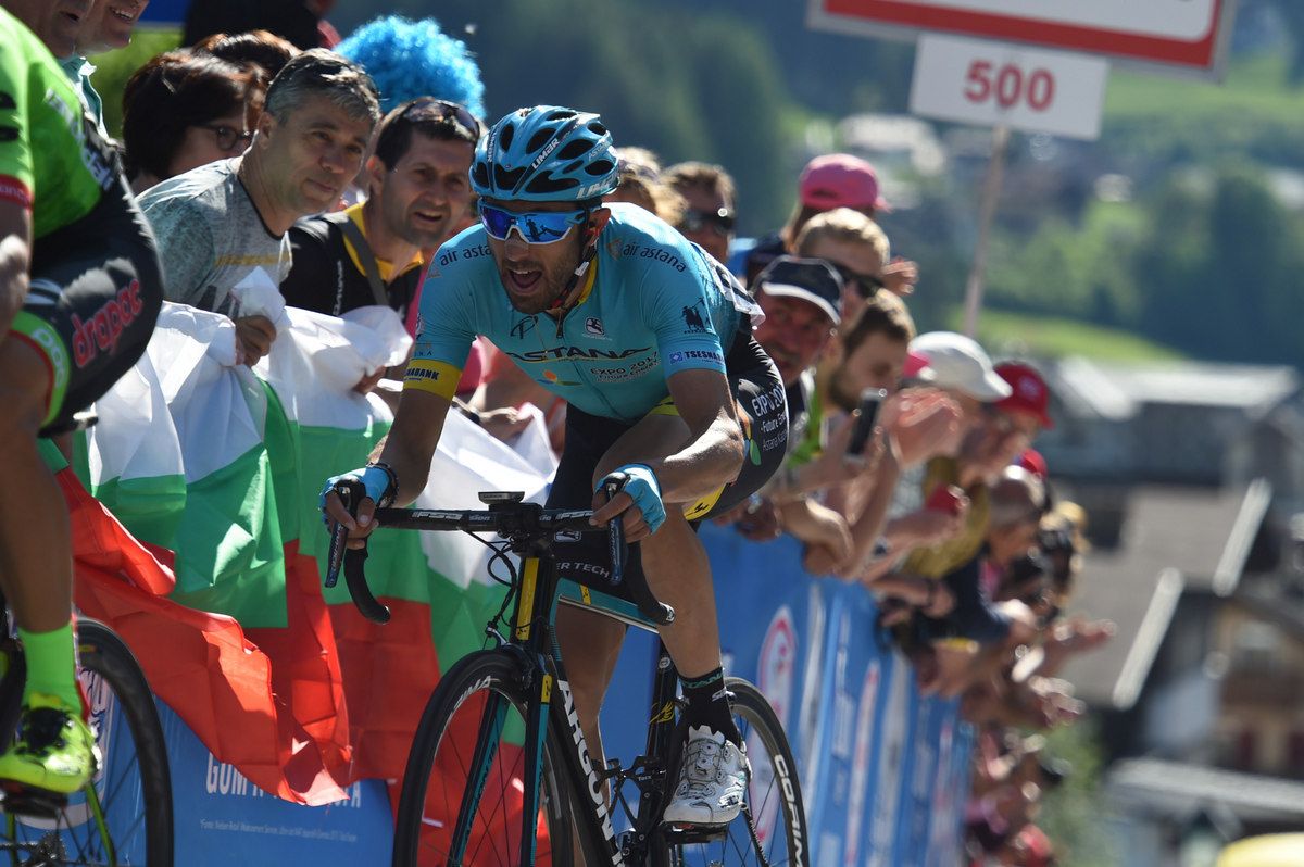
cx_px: 652
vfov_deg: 5.3
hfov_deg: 7.9
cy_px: 434
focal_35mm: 260
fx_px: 9410
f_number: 5.6
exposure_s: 1/1000
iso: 500
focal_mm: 260
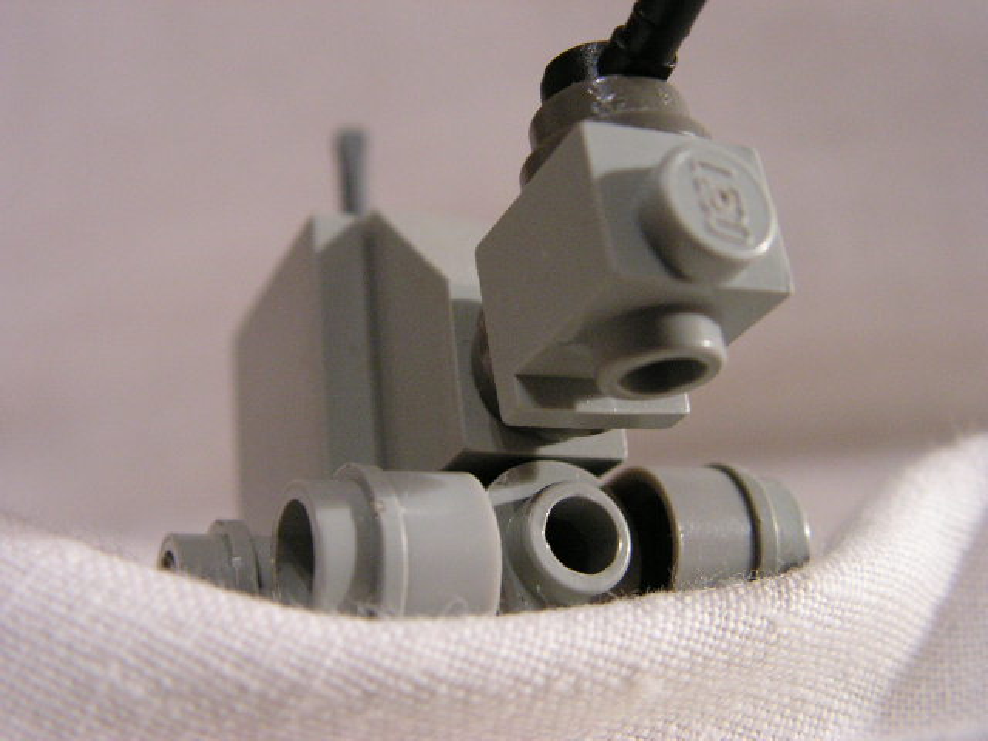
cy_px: 370
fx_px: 1284
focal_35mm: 45
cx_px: 494
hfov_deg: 42.1
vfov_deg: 32.2
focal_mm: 7.6
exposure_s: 1/6
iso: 200
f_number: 3.2
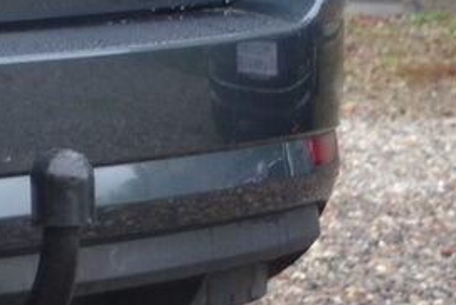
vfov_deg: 4.3
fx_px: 4043
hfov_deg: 5.9
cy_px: -177
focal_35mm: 319
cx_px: -1003
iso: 400
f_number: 4.2
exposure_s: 1/80
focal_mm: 30
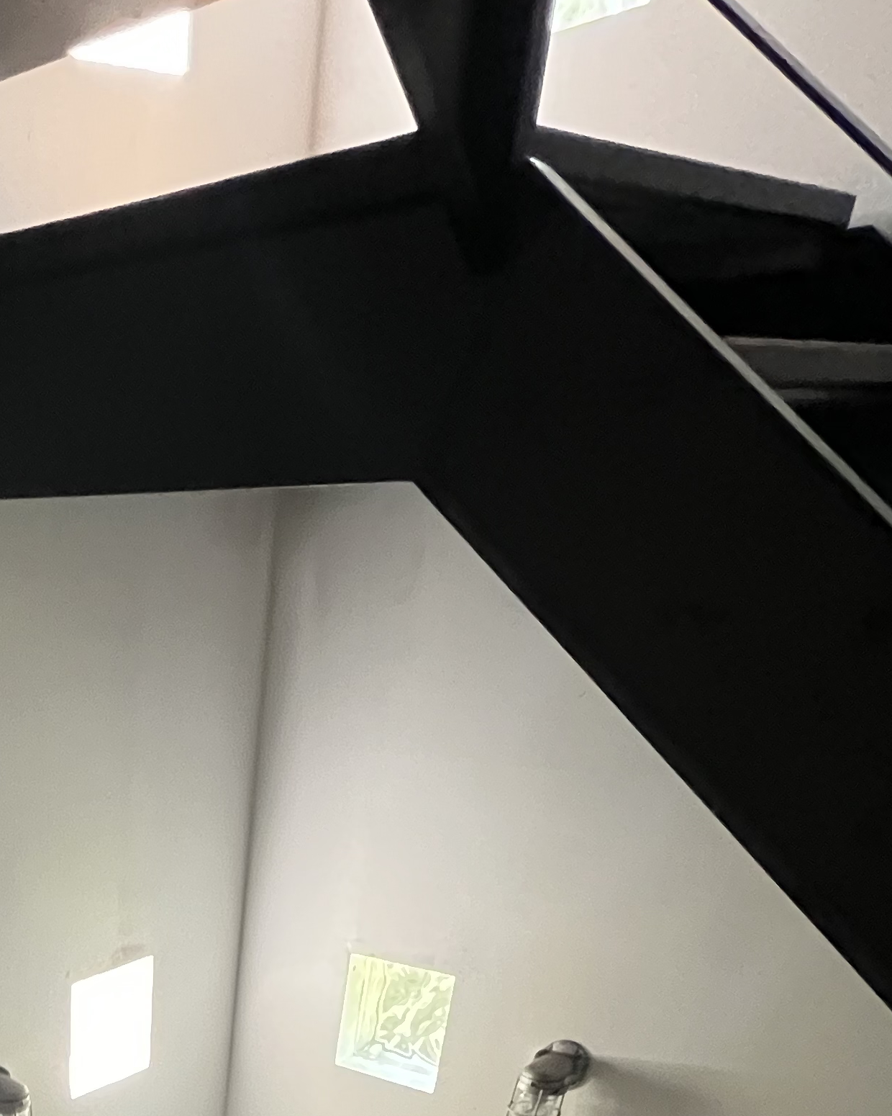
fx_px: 1089
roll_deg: +4.7
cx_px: -33
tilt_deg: -37.0
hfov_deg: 38.6
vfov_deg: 37.1
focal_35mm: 33
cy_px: 1413
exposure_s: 1/54
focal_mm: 1.57
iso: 1000
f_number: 1.8
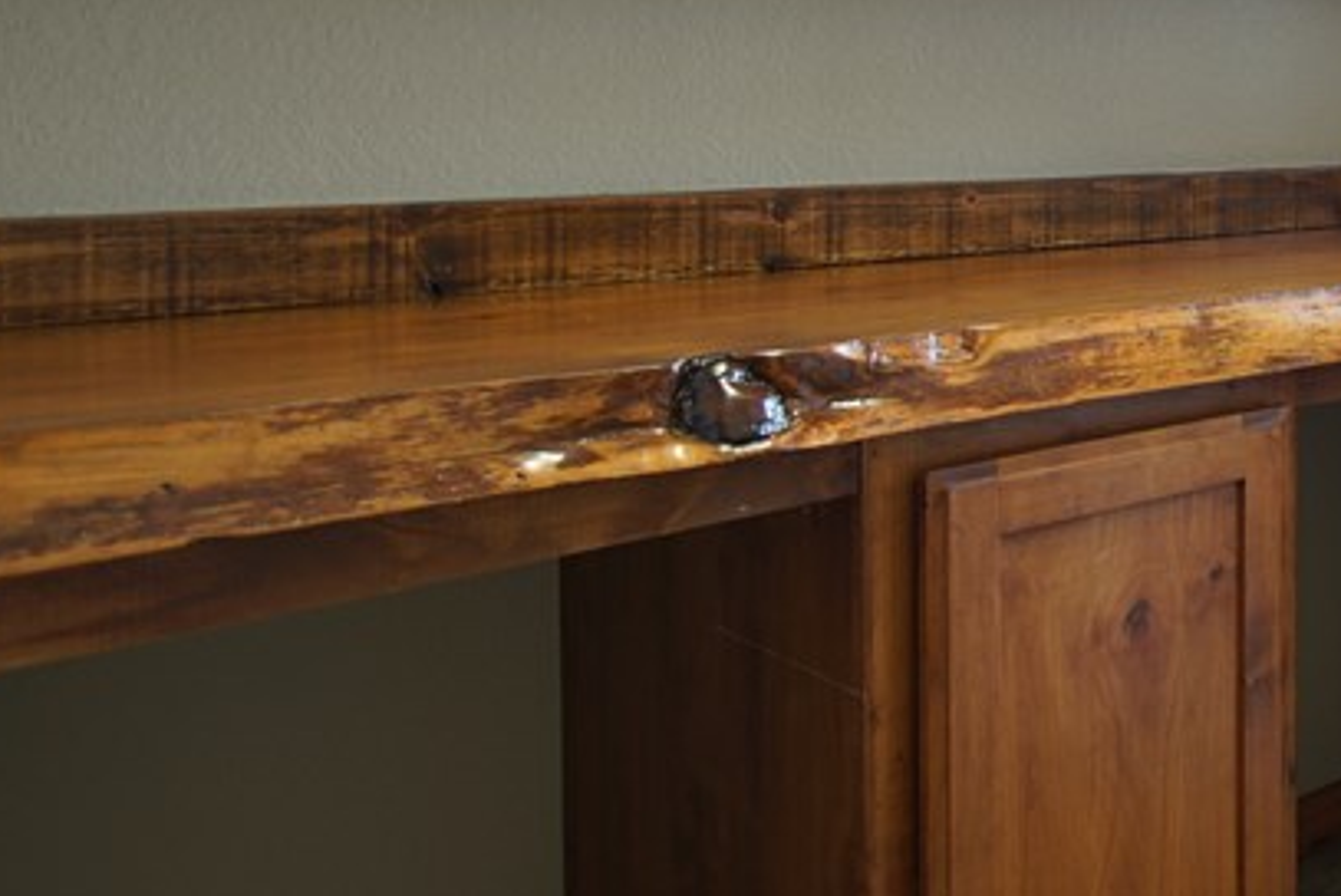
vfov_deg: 31.5
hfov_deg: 39.5
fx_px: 1491
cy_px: 53
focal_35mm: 40
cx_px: 1479
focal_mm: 10
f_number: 3.5
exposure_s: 1/2.5
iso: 100
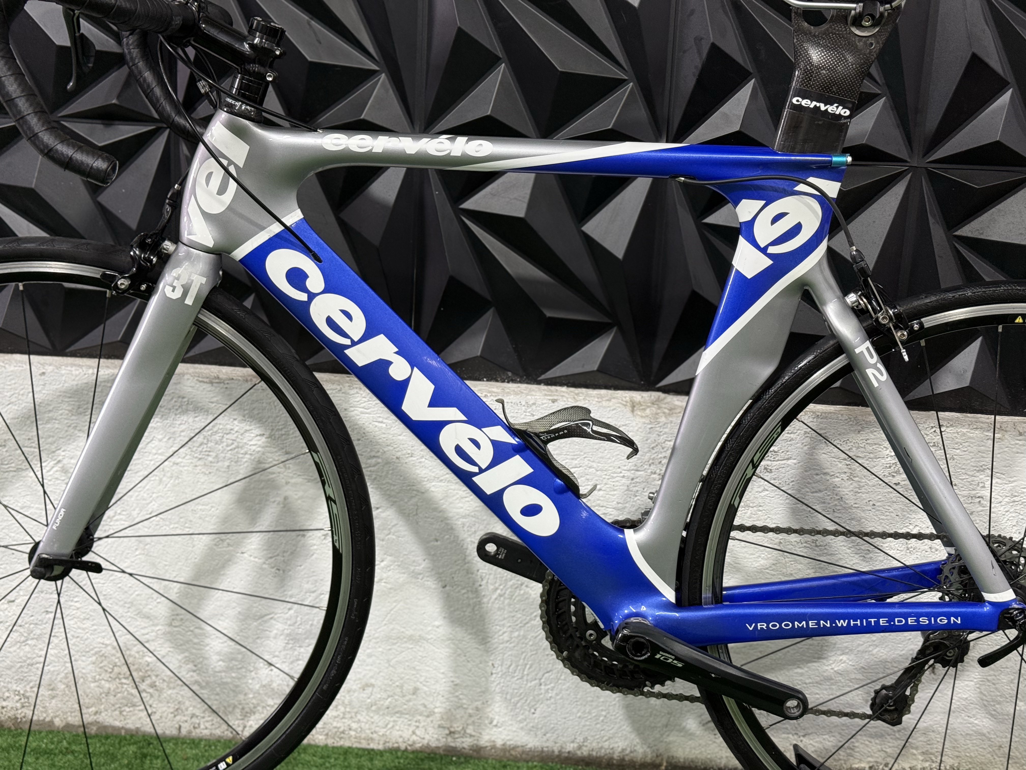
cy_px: 385
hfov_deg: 39.7
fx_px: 1423
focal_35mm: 48
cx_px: 513
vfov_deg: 30.3
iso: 100
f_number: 1.78
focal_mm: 6.76
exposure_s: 1/60
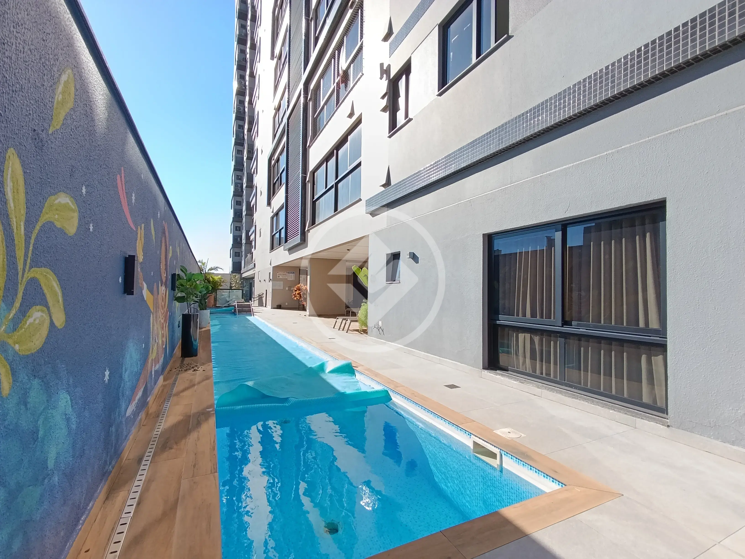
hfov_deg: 94.5
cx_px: 372
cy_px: 280
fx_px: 344
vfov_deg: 78.1
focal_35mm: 16
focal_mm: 1.65
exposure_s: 1/359
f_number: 2.2
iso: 50
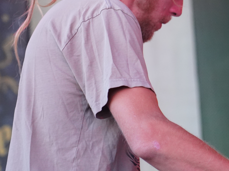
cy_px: 7
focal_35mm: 232
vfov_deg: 6.4
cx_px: 156
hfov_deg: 8.5
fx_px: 1535
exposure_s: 1/160
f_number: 4
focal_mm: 105
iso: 6400
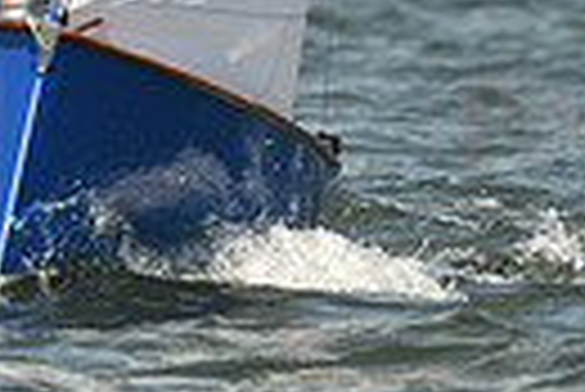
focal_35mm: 1779
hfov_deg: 1.2
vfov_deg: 0.8
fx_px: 28941
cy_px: -115
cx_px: 220
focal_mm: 400
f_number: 5.6
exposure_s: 1/1600
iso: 250
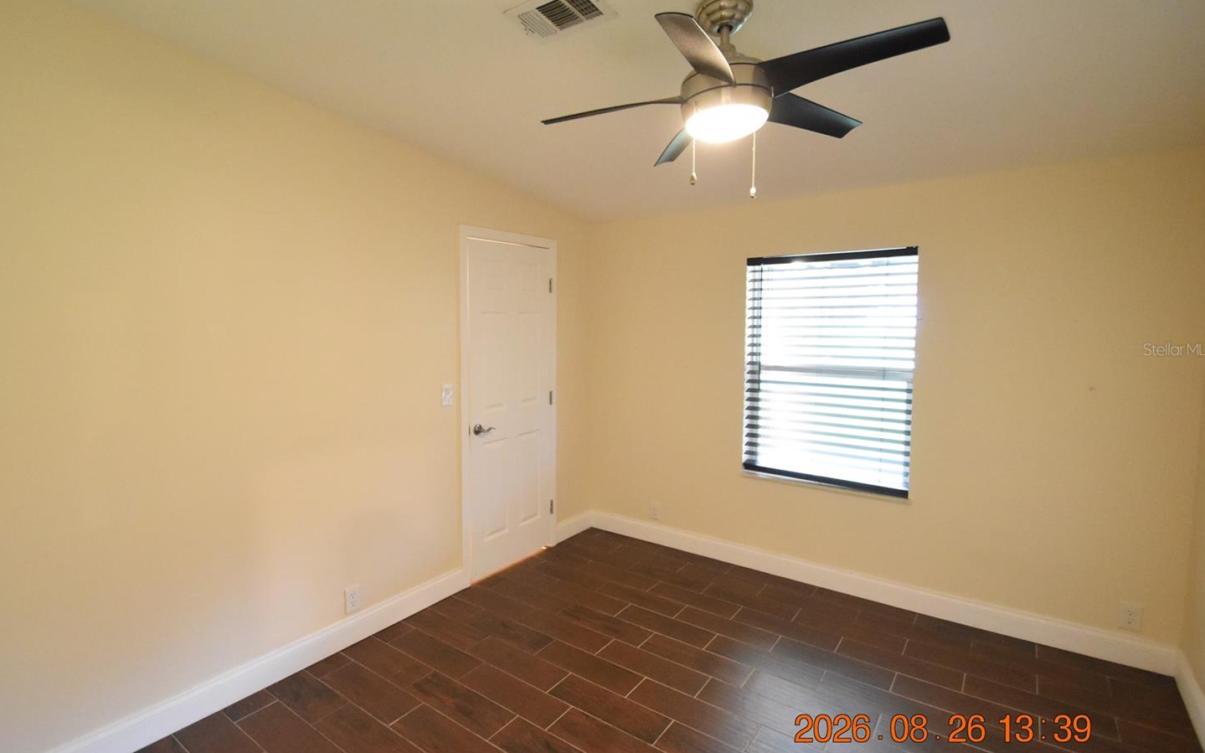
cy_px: 349
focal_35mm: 17
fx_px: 558
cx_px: 548
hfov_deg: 94.1
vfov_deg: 67.9
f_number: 3.5
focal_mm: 10
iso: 4000
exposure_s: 1/60
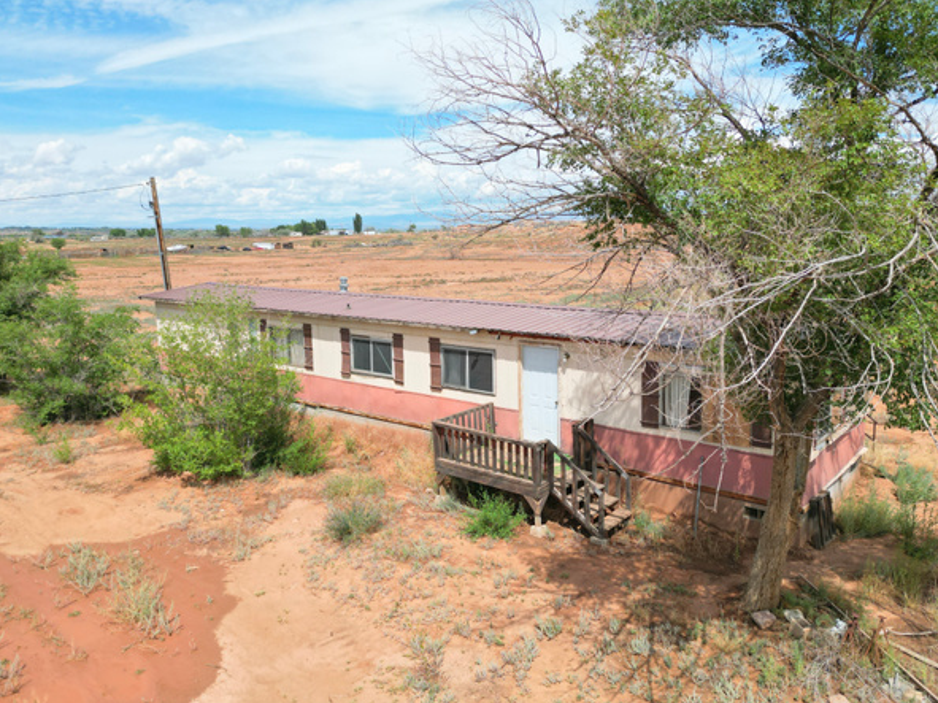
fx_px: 704
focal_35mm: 26
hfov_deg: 67.3
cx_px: 494
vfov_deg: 53.0
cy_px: 341
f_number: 1.7
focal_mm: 6.72
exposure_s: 1/4000
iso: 140
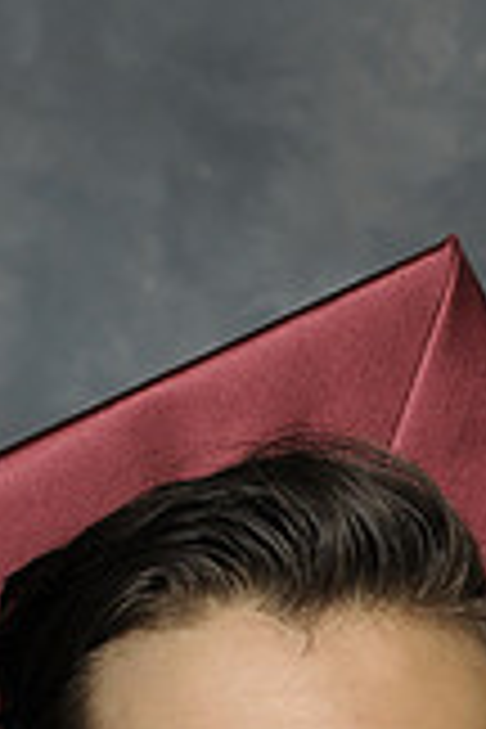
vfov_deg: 4.4
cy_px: 1179
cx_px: 322
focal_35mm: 461
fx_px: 9335
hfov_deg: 3.0
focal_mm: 86
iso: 250
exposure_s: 1/200
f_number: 9
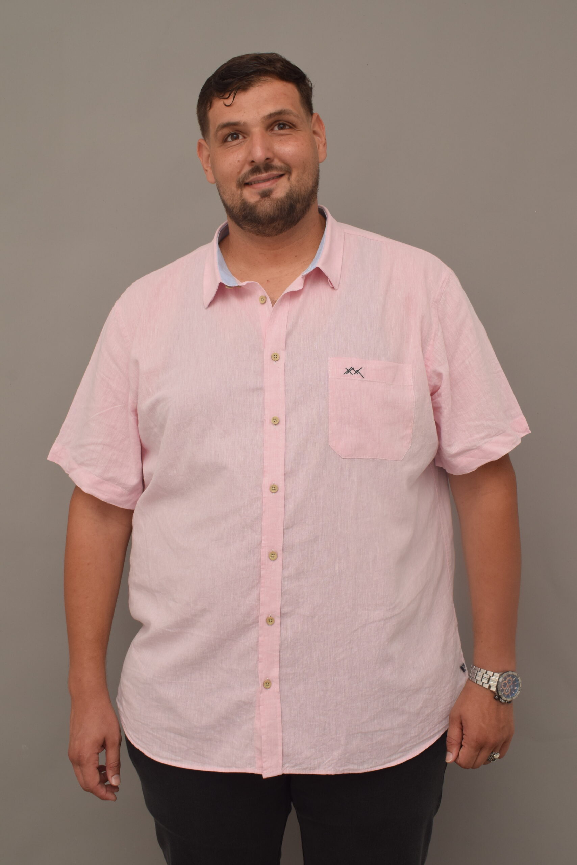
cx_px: 288
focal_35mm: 42
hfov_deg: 31.9
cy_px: 432
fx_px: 1009
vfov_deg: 46.4
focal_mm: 28
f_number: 11
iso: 400
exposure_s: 1/100
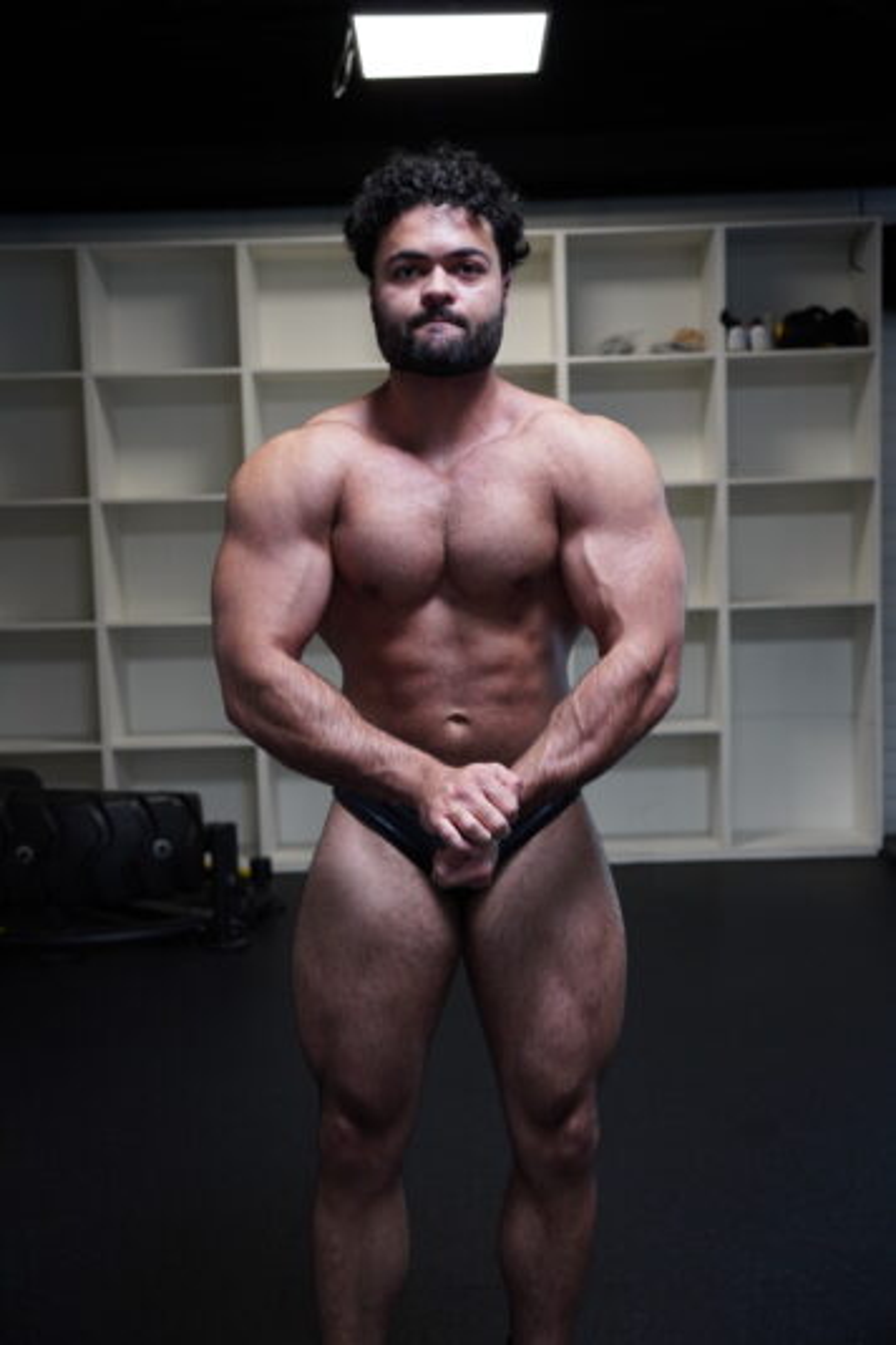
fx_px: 1596
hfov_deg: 31.4
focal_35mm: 43
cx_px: 448
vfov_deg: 45.7
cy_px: 672
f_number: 2.8
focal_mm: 28.5
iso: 250
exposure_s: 1/50
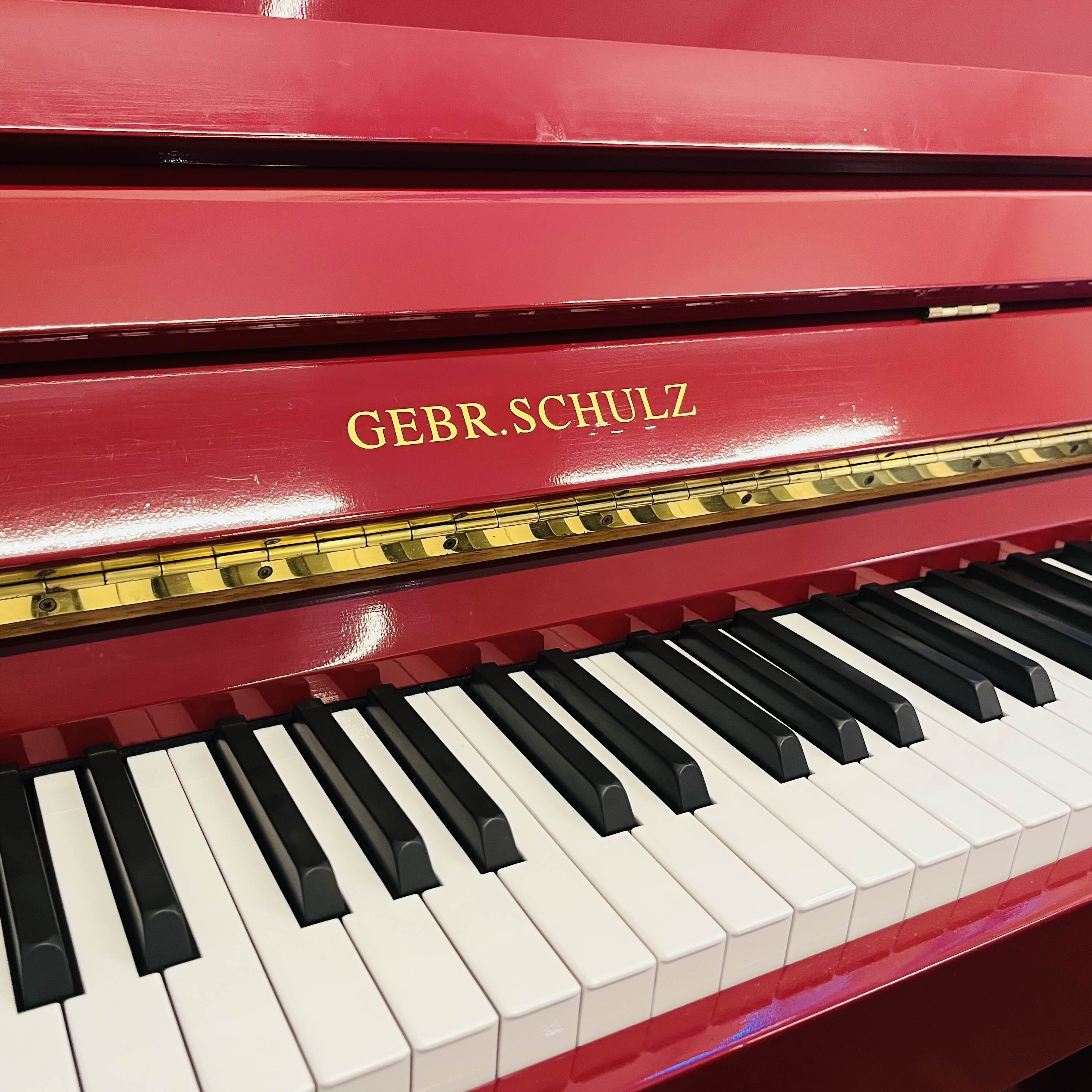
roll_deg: -4.7
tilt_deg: -25.2
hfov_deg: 52.4
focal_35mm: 31
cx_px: 488
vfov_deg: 52.5
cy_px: 548
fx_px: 1106
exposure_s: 1/50
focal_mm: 5.1
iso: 160
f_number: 1.6
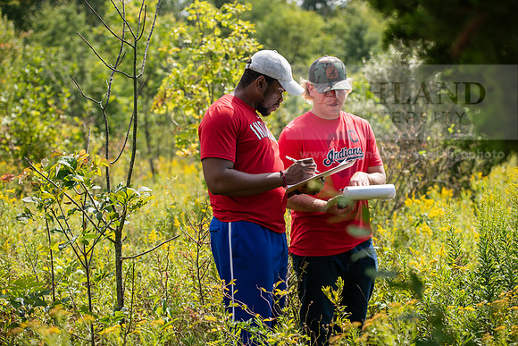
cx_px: 259
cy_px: 173
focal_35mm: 70
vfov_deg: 19.5
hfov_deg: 28.8
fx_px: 1007
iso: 80
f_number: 3.5
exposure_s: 1/500
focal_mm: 70
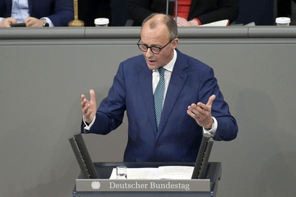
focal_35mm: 500
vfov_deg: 2.7
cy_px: 98
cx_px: 148
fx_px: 4108
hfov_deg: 4.1
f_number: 5.6
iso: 10000
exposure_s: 1/320
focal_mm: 500
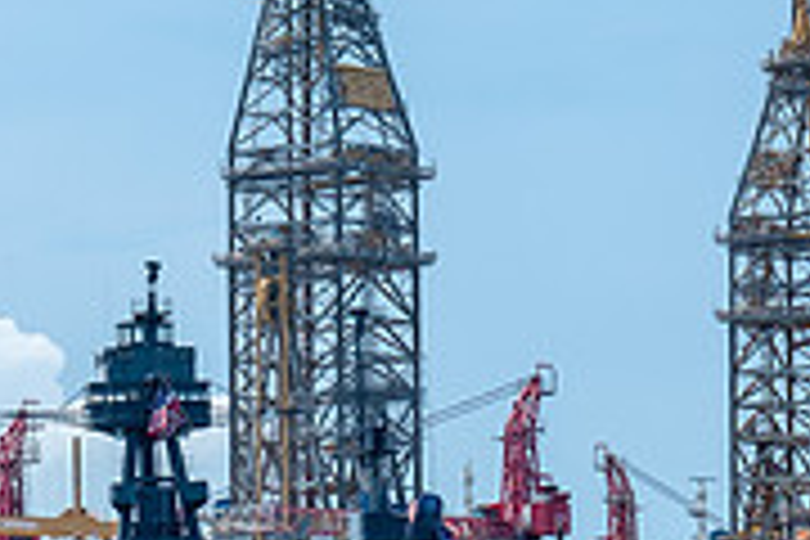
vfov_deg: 5.1
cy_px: 592
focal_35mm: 267
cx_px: 382
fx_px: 6007
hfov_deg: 7.7
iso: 200
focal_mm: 55
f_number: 4.5
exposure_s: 1/1250
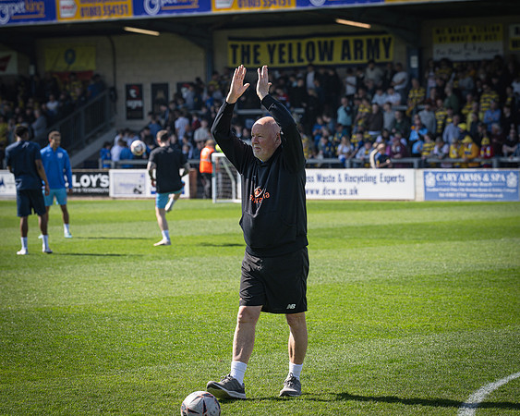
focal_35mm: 167
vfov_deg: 9.2
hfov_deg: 11.5
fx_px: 2575
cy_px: 229
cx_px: 272
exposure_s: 1/1000
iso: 200
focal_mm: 135
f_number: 5
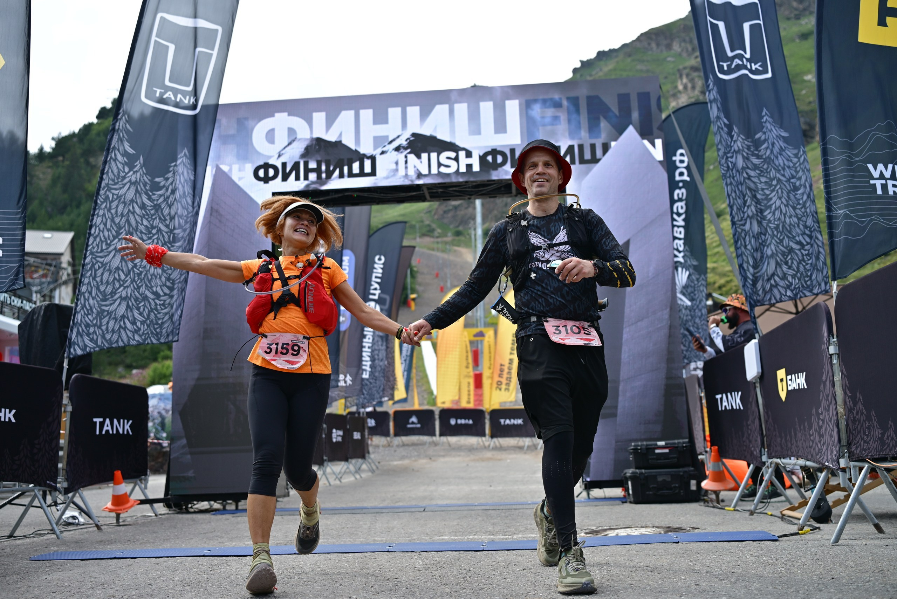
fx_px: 873
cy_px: 300
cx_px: 448
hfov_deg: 54.4
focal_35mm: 35
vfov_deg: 37.9
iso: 200
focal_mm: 35
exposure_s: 1/1250
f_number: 2.8
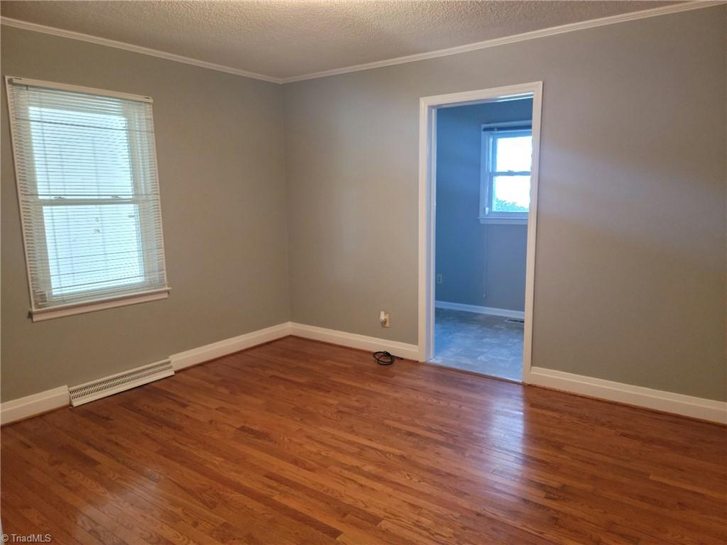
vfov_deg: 54.9
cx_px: 364
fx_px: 525
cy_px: 272
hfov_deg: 69.4
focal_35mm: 25
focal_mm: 7
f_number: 1.8
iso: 200
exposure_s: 1/39.1
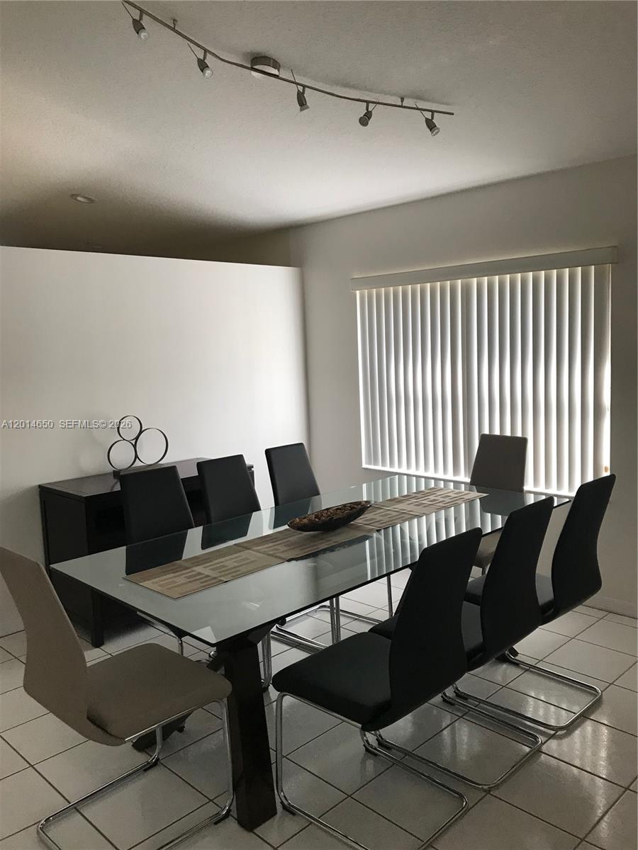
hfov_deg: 49.7
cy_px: 425
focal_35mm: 28
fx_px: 688
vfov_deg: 63.4
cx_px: 319
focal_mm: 3.99
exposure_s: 1/40
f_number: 1.8
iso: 25
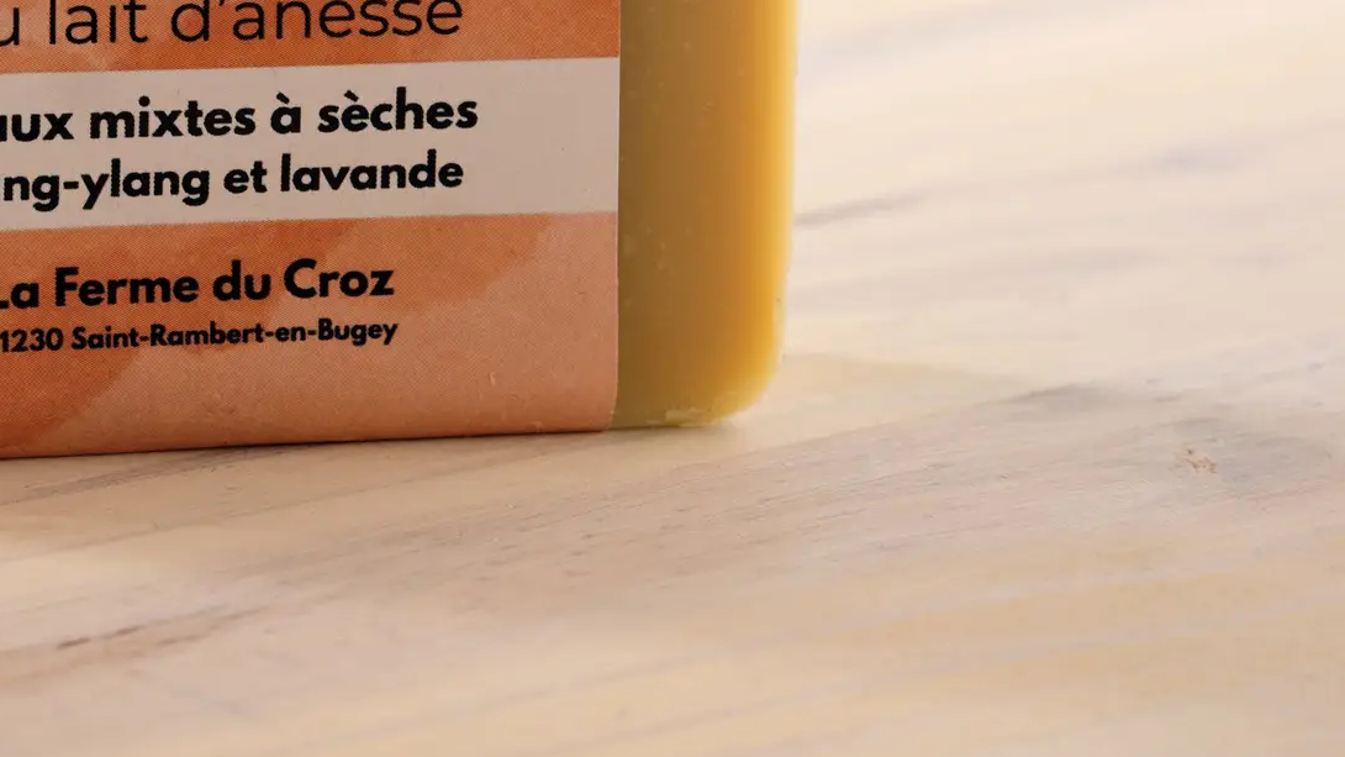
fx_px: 5528
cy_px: -5
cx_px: 200
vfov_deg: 7.8
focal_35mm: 155
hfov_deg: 13.8
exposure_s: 1/6.5
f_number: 8
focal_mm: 56
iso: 80
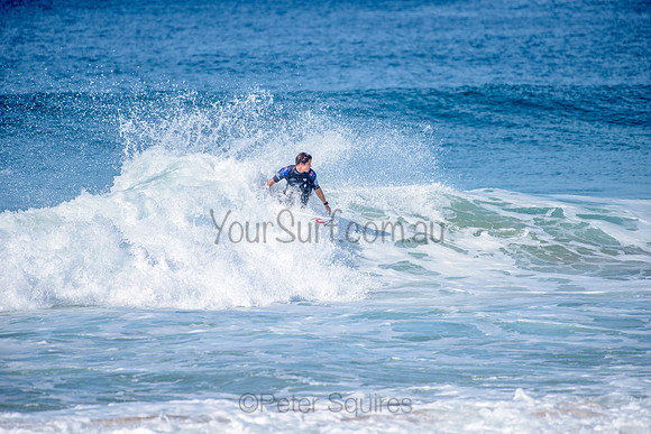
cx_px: 326
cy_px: 217
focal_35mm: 500
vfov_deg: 2.8
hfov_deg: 4.1
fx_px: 9043
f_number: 5.6
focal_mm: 500
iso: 160
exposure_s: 1/2000
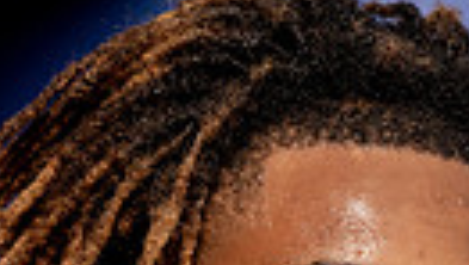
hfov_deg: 13.6
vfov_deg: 7.0
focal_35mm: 158
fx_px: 1967
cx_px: 294
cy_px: 741
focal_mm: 44
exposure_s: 1/250
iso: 500
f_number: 5.6
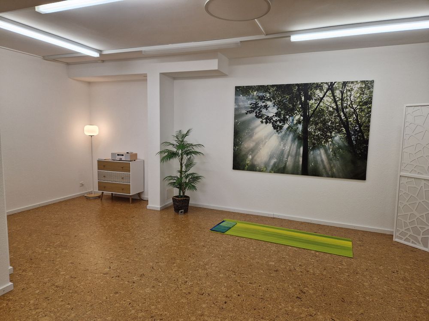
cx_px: 214
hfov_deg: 73.9
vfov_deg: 58.9
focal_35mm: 23
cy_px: 160
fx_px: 285
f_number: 1.8
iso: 80
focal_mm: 5.4
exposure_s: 1/180
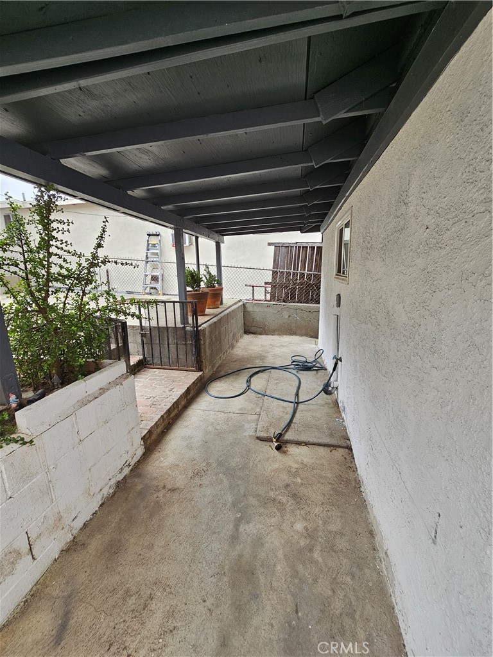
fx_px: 247
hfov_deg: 89.9
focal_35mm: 13
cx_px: 246
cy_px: 328
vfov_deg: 106.2
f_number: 2.2
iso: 50
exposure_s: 1/205
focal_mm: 2.2
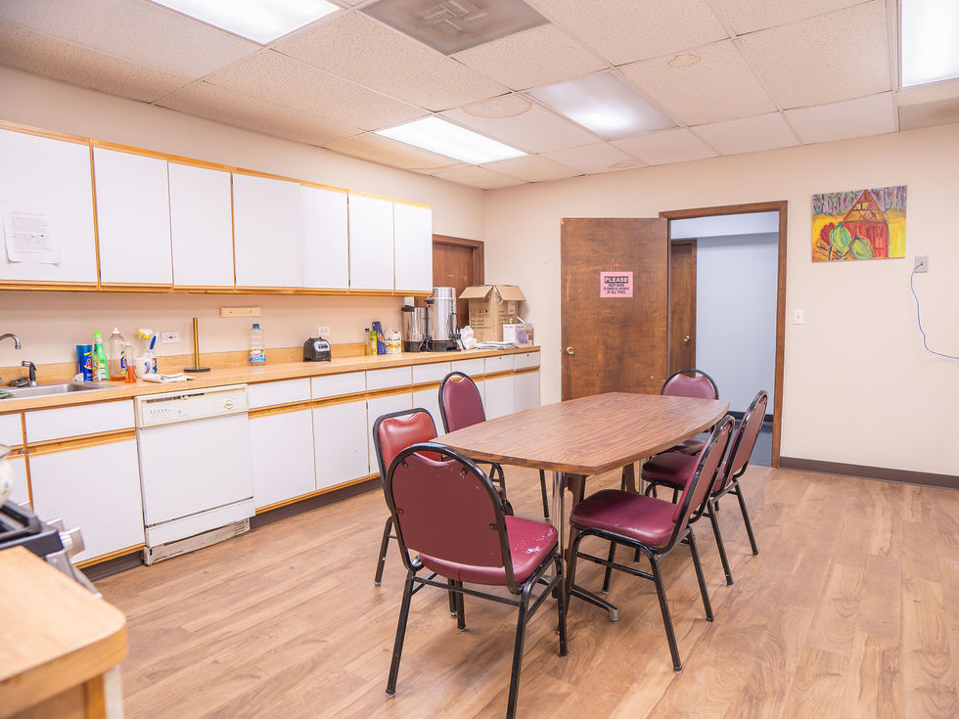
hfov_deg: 79.0
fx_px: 582
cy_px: 366
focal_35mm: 21
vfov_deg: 63.4
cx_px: 495
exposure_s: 1/160
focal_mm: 16
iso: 800
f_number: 2.8
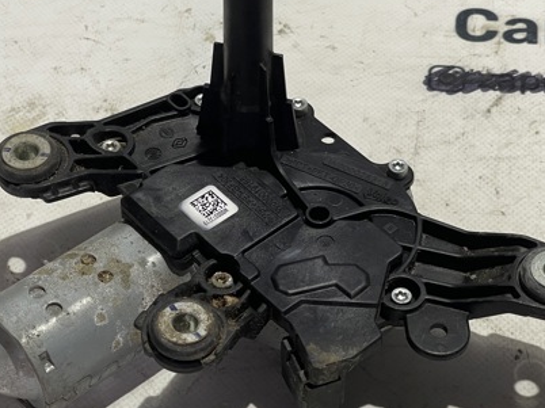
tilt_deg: -48.7
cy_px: 199
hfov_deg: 19.3
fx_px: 1605
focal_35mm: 102
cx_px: 266
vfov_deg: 14.5
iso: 125
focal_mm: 7.5
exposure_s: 1/50
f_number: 2.2
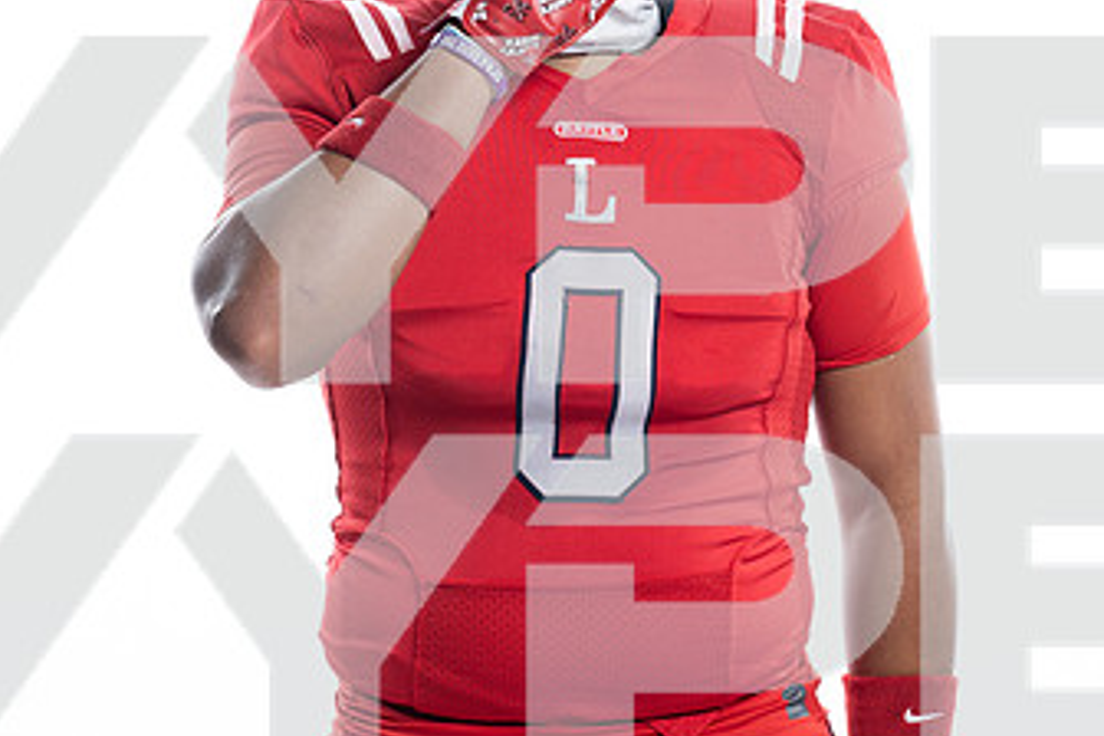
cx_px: 473
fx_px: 3710
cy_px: 212
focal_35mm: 121
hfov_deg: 16.9
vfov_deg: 11.3
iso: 200
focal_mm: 70
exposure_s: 1/250
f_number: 5.6
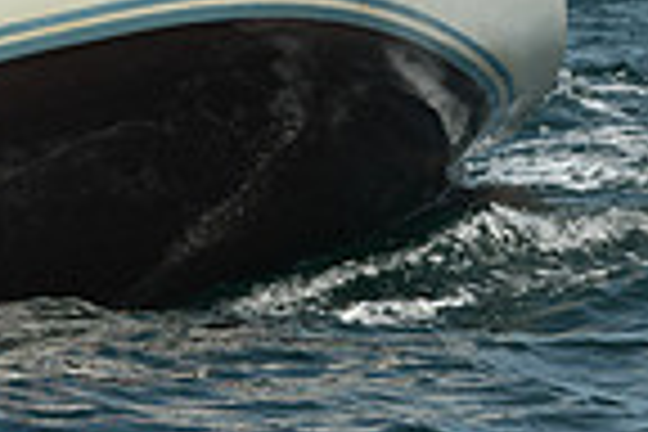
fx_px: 7631
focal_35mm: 424
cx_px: -594
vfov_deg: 3.2
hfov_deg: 4.8
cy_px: -232
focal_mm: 105
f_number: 11
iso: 320
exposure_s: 1/1000
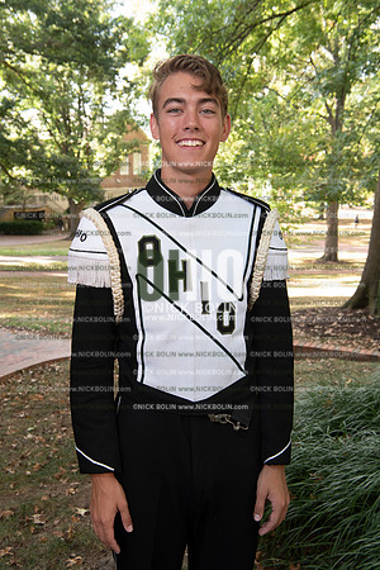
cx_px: 190
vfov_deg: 46.4
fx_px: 665
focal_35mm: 42
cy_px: 285
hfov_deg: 31.9
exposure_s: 1/100
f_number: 8
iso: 800
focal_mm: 42
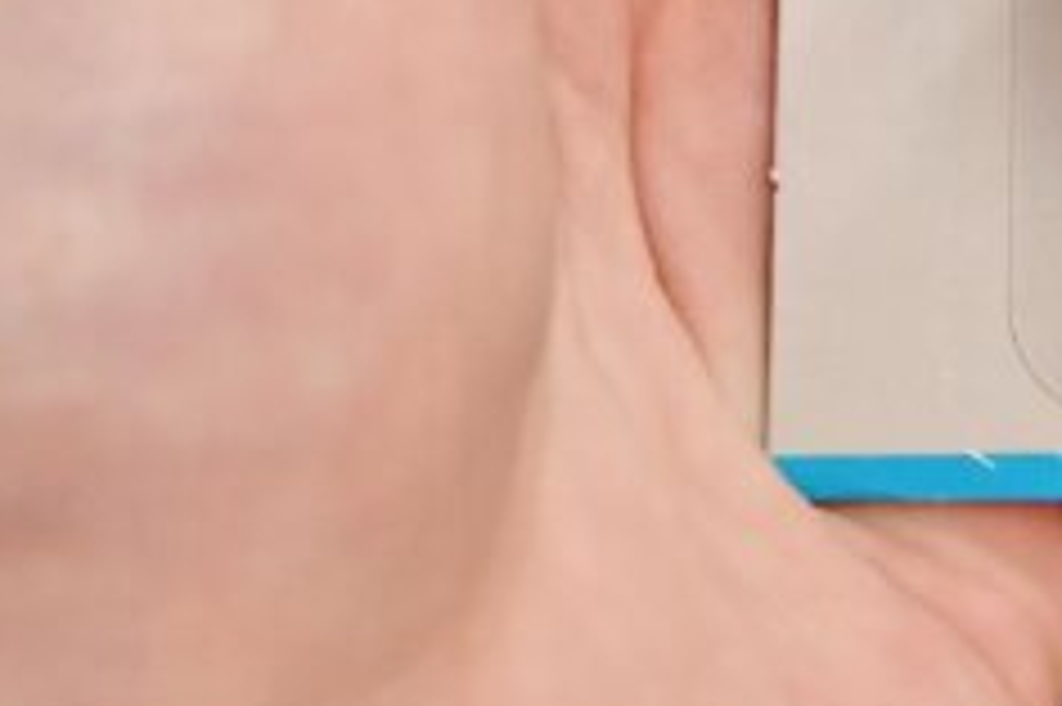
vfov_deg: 10.8
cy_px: -378
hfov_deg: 15.5
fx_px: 3596
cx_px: 1570
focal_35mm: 122
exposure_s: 1/125
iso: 1250
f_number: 3.5
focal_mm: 16
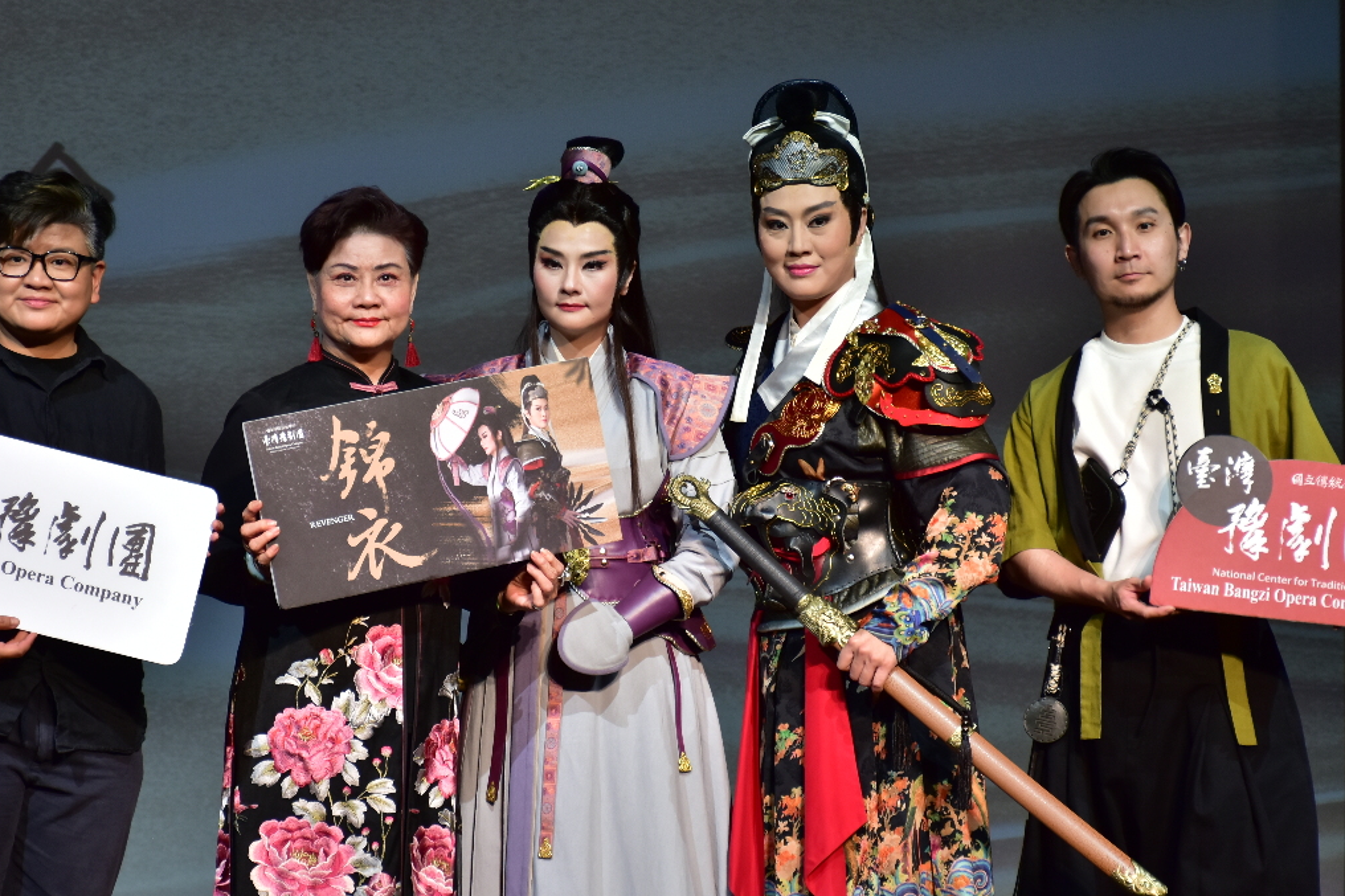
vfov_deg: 8.5
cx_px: 600
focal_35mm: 161
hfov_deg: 12.8
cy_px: 451
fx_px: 6000
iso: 280
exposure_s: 1/90
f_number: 5.3
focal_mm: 85
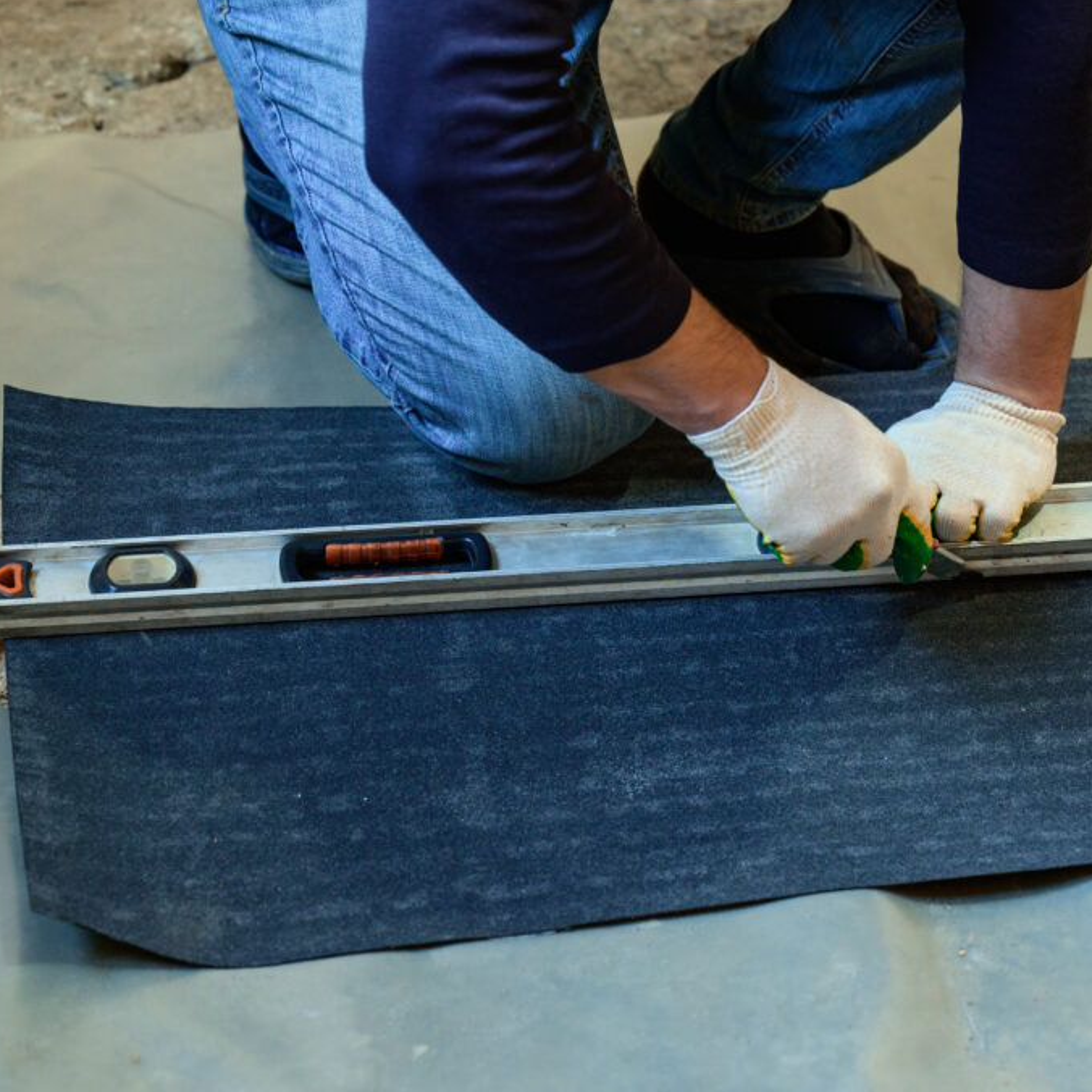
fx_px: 3212
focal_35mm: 90
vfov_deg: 19.3
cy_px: 544
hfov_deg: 19.3
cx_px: 683
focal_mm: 70
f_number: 4
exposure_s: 1/80
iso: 800
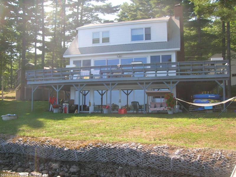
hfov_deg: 54.0
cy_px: 88
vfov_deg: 41.8
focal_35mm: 34
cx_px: 118
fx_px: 232
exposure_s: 1/113
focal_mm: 5.7
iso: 50
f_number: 4.9
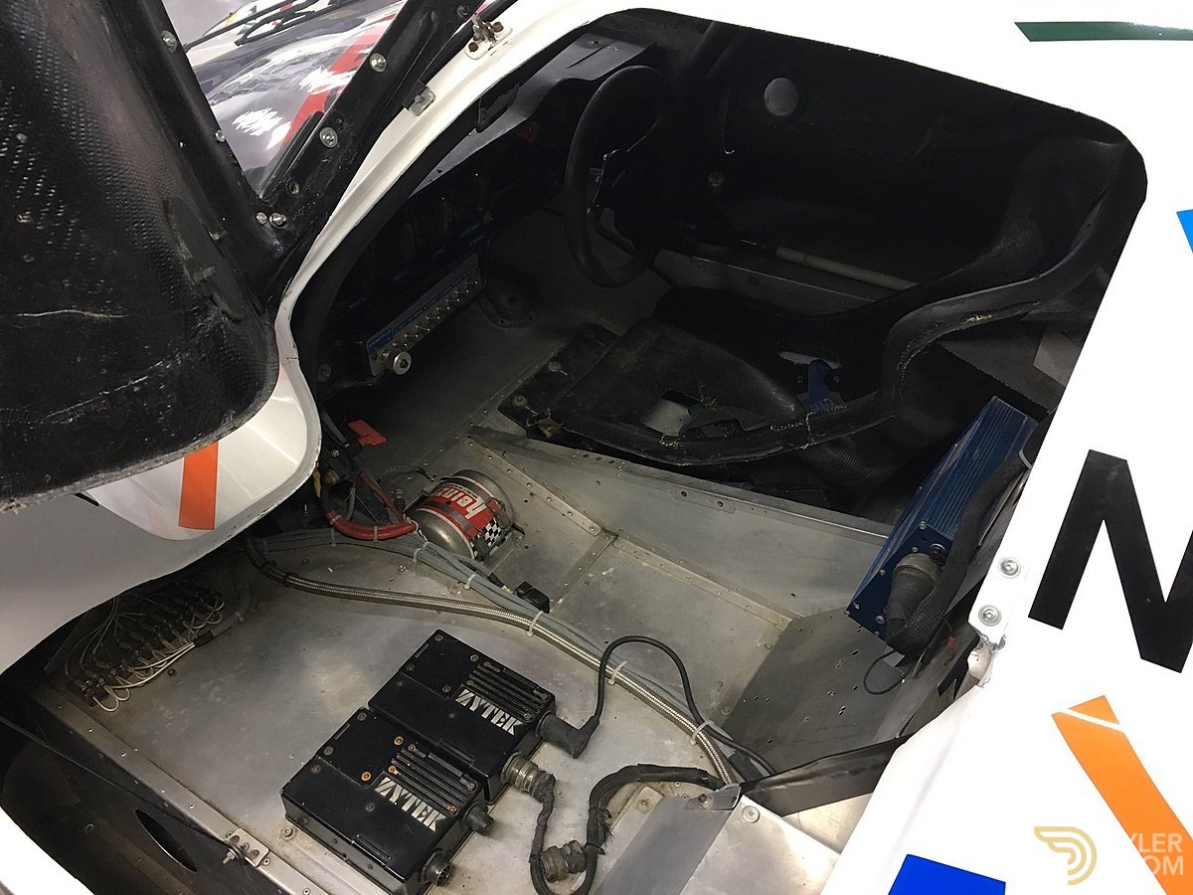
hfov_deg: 61.7
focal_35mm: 29
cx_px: 596
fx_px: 999
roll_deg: +0.0
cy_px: 448
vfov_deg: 48.2
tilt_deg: -40.4
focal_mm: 4.15
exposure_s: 1/33
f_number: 2.2
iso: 125
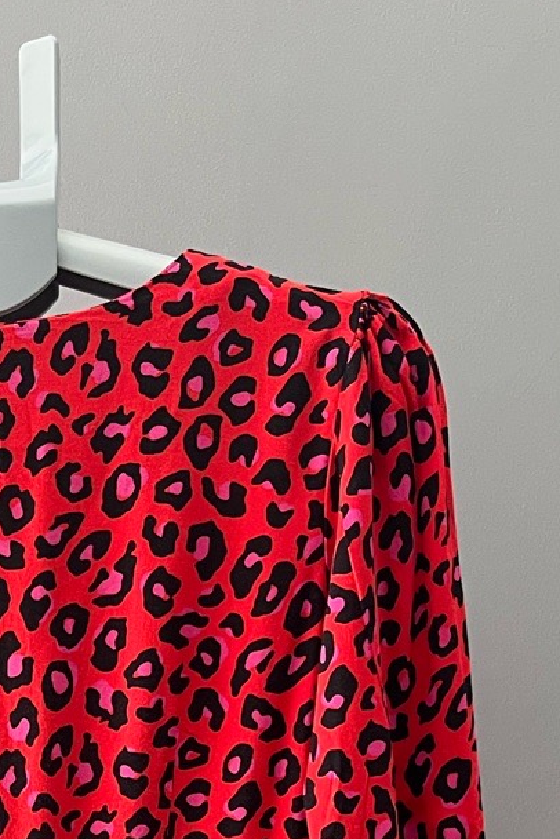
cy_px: 1064
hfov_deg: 18.6
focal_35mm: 71
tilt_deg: -6.9
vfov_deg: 25.0
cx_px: -12
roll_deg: +0.7
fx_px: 1657
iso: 125
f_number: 1.6
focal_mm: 5.1
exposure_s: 1/74
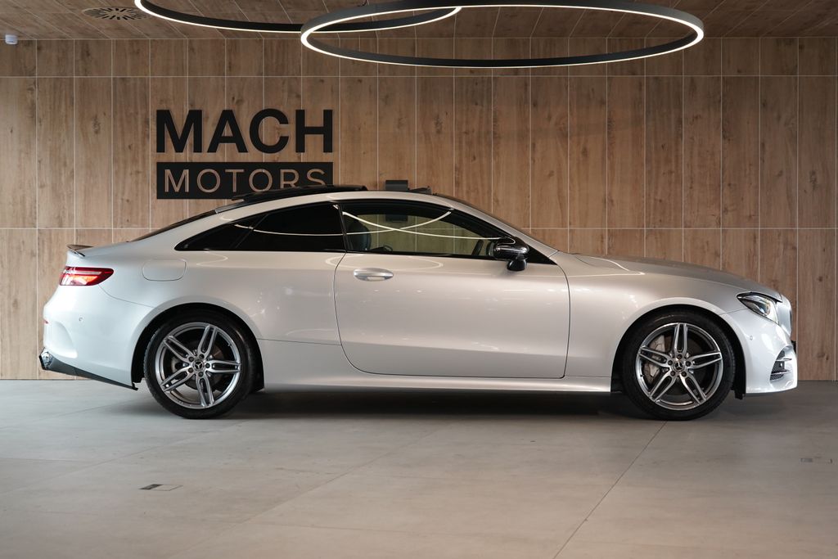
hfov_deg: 35.0
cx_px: 419
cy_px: 280
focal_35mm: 57
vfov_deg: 23.8
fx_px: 1327
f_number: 5
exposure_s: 1/160
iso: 1600
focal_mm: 57
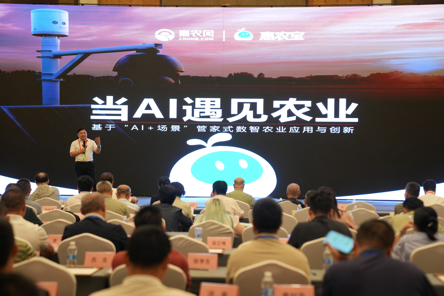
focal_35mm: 70
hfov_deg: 28.8
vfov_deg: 19.5
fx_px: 863
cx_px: 222
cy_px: 148
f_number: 2.8
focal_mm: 70
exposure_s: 1/100
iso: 1000
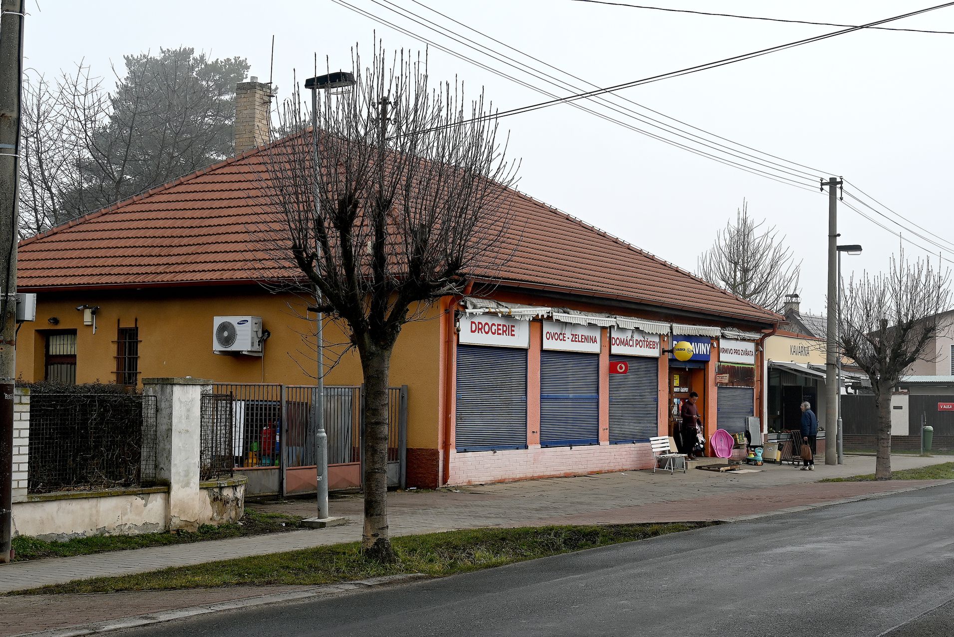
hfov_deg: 47.4
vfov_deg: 32.7
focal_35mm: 41
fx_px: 1087
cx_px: 477
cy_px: 318
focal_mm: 41
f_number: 5.6
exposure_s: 1/250
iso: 100
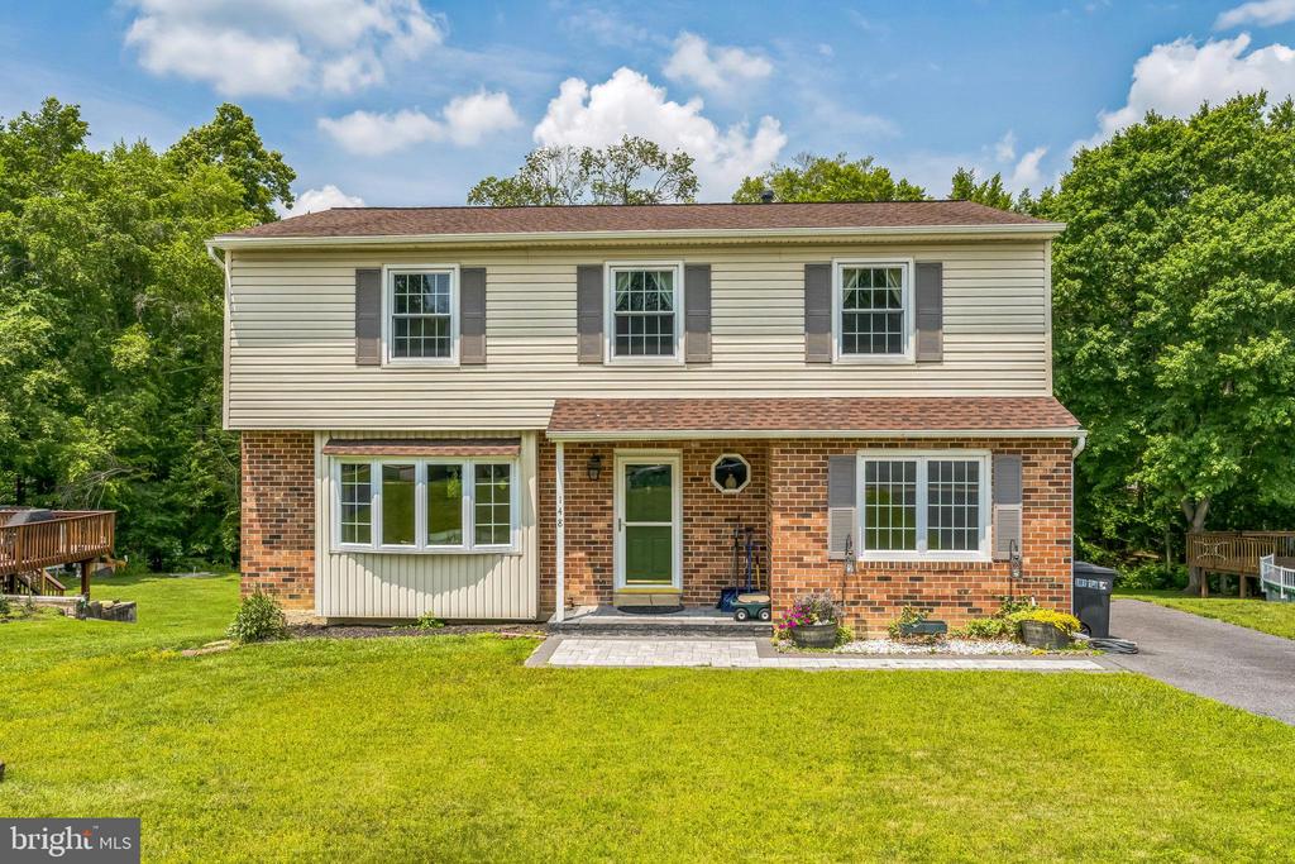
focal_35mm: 26
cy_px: 432
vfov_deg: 49.6
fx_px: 935
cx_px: 648
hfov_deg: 69.4
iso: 640
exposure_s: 1/1000
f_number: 11
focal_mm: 26
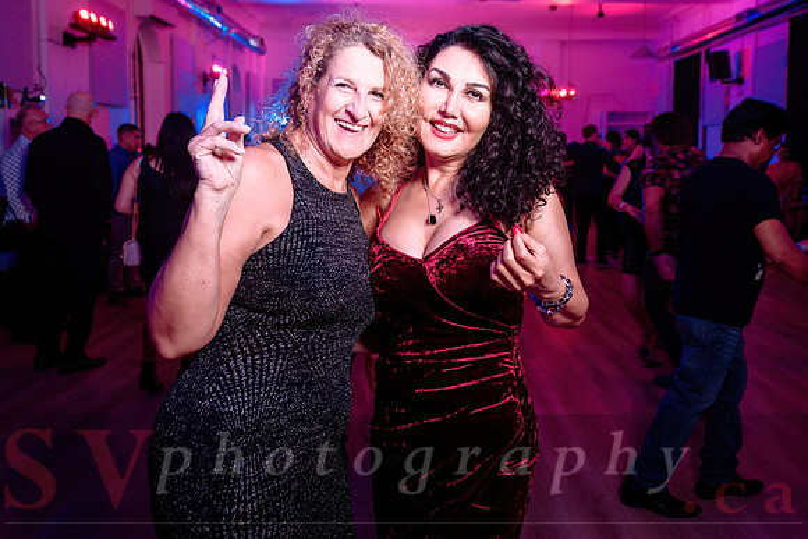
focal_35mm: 30
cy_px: 204
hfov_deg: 62.2
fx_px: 669
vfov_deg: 43.6
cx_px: 427
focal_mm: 24
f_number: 3.5
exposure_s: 1/50
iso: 800
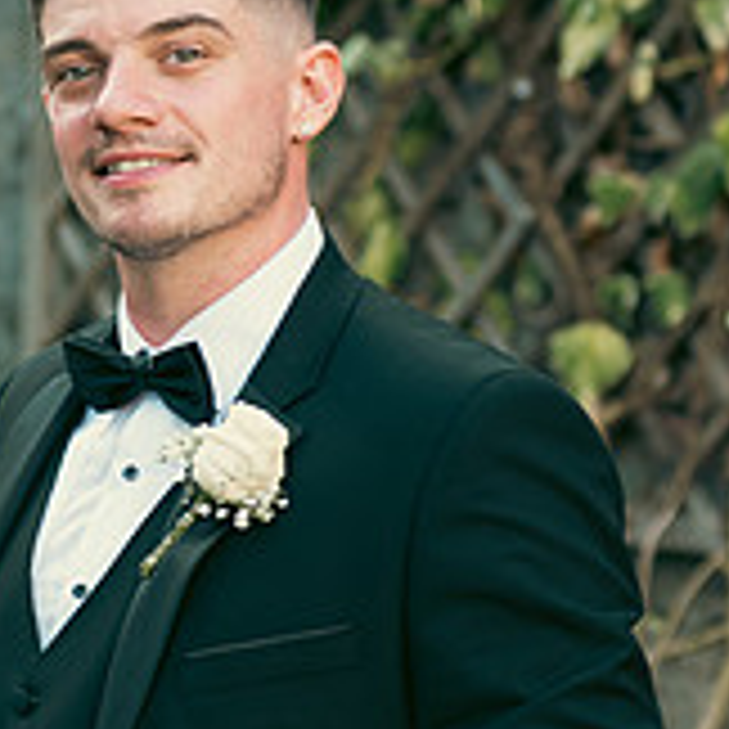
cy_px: 425
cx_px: 130
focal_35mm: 243
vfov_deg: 7.2
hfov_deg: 7.2
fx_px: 5790
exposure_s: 1/200
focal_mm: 80
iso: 200
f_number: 3.5
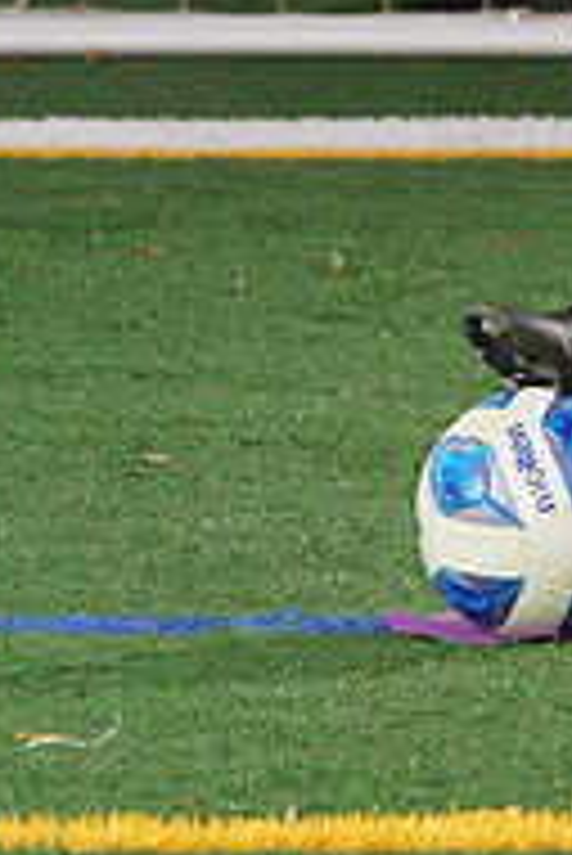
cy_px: -410
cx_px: 741
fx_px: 17318
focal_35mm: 728
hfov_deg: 1.9
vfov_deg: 2.8
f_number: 7.1
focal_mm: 238
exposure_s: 1/200
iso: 200
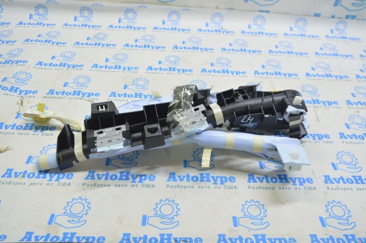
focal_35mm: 30
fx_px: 305
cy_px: 122
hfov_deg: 62.0
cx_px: 183
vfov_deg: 43.5
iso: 400
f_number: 5.6
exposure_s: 1/20
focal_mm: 20
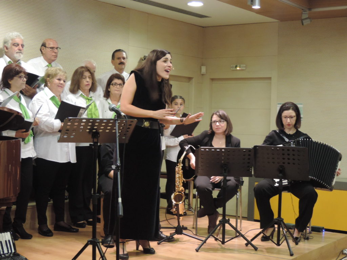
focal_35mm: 60
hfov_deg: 32.2
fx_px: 601
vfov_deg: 24.4
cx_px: 174
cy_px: 130
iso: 640
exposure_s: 1/15
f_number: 3.7
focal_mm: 10.7
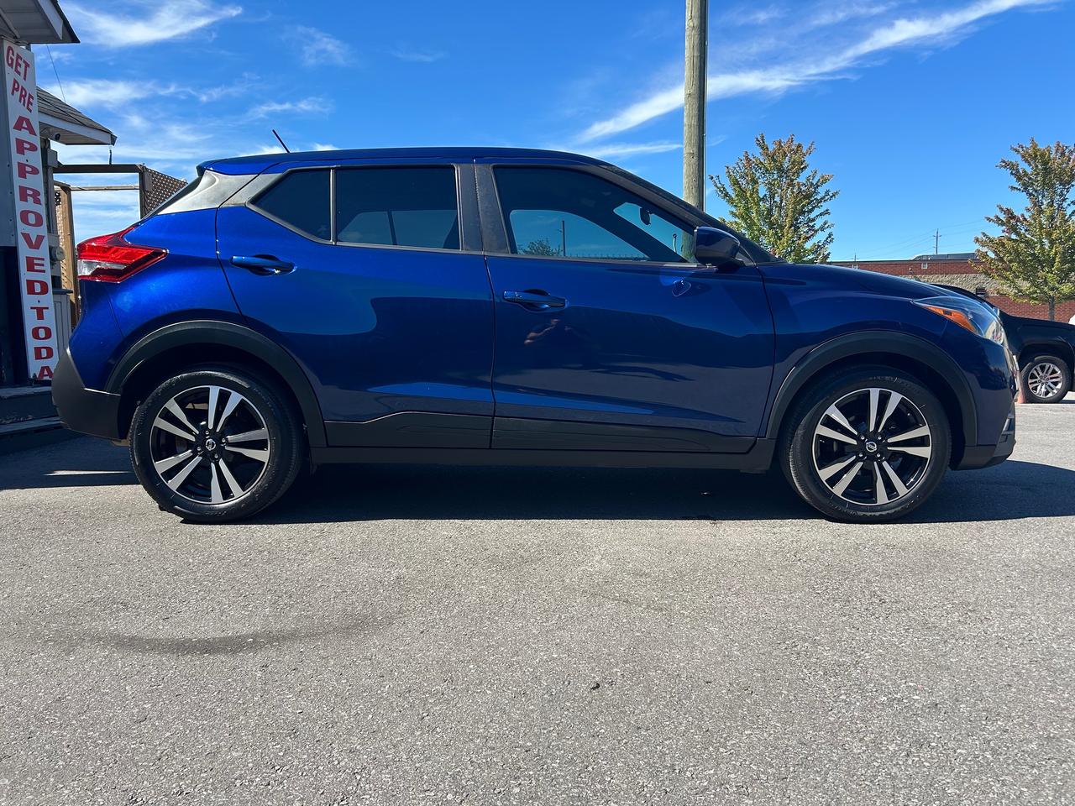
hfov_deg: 67.3
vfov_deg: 53.1
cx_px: 538
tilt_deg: -2.7
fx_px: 807
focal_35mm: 26
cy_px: 403
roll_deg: +0.8
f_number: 1.5
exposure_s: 1/2353
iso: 50
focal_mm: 5.7
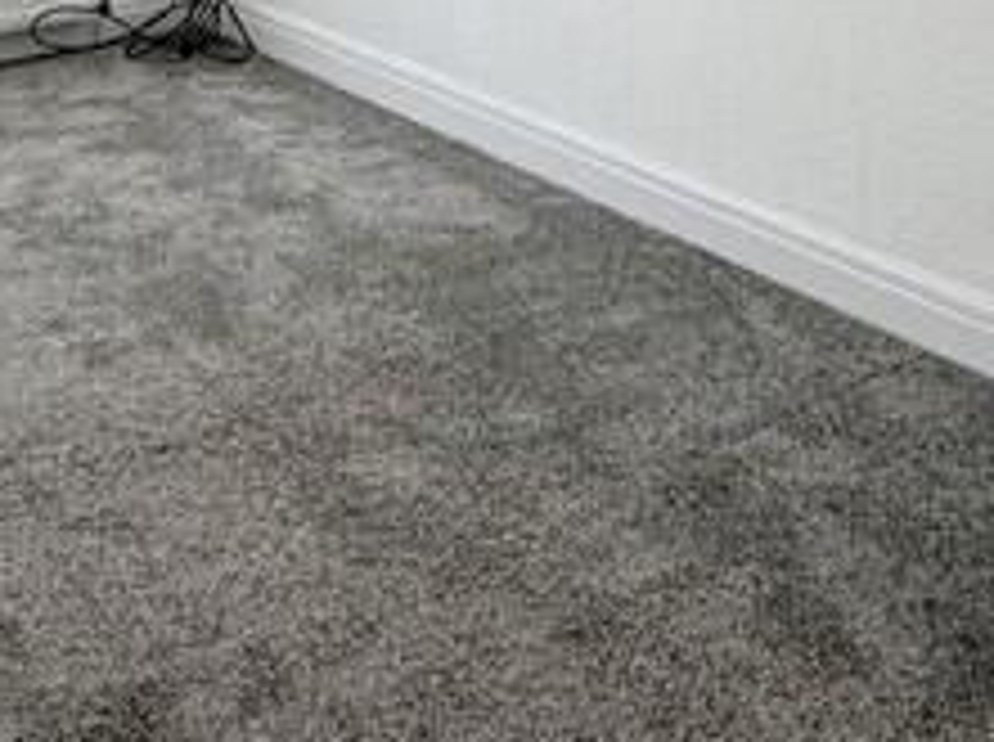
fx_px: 1863
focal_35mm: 65
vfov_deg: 19.0
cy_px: -450
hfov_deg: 29.8
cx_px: 418
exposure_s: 1/121
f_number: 2.2
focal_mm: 2.2
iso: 80
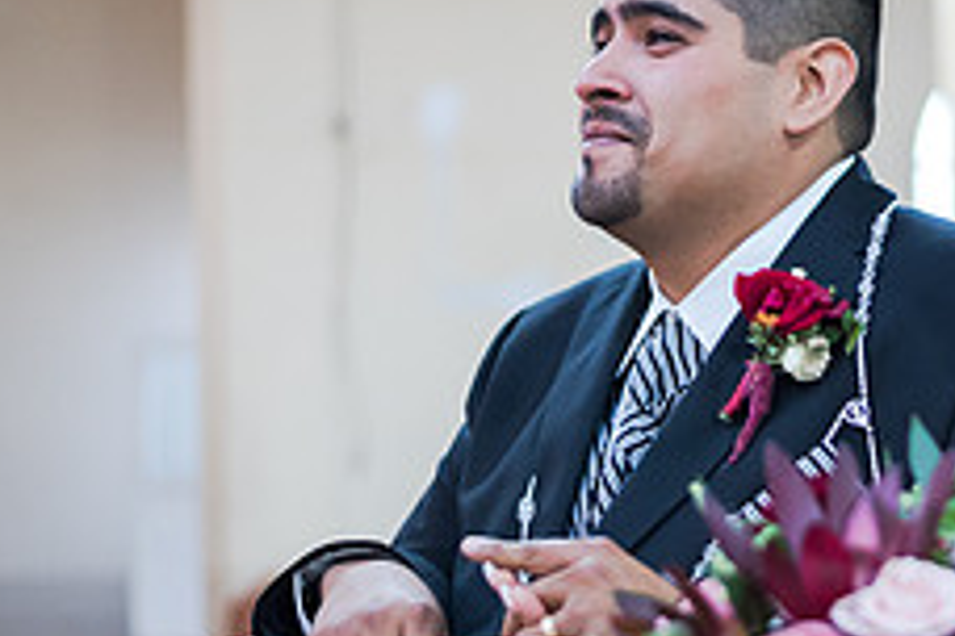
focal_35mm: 127
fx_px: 3369
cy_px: 224
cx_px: 813
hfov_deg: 16.0
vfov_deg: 10.8
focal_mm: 50
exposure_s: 1/160
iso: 1600
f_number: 1.8
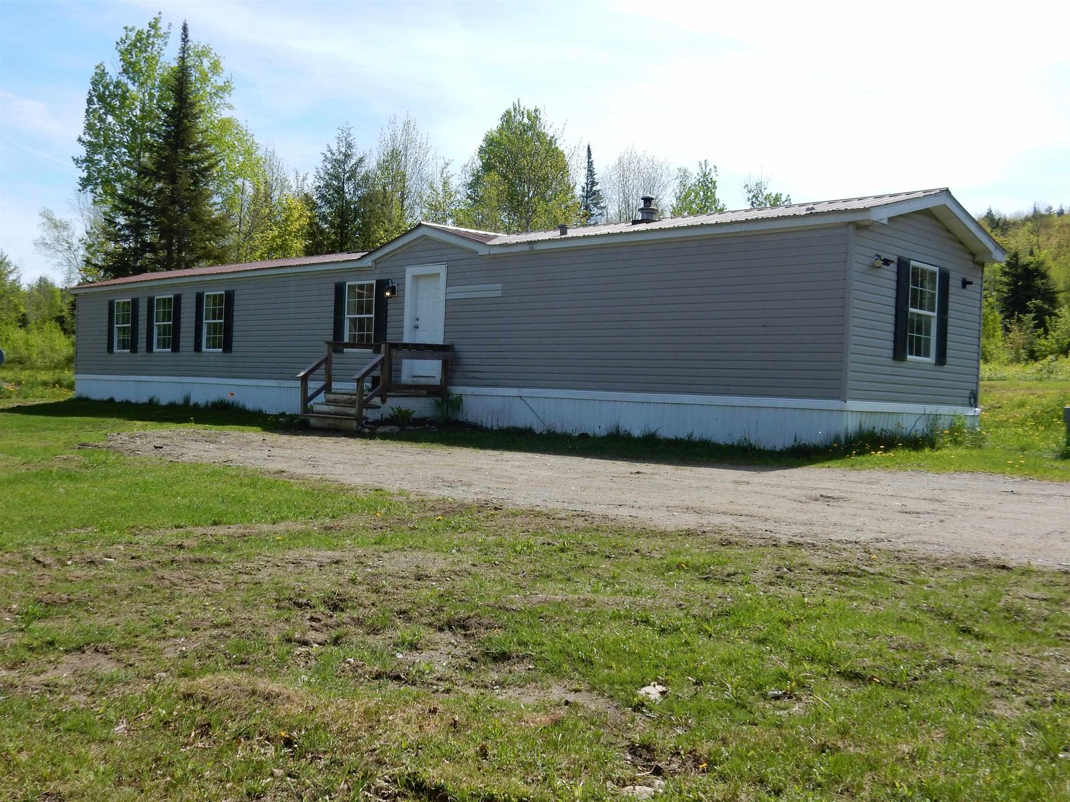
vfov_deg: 39.7
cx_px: 535
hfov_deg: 51.4
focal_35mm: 36
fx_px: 1113
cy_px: 401
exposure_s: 1/800
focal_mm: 6.4
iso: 125
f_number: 4
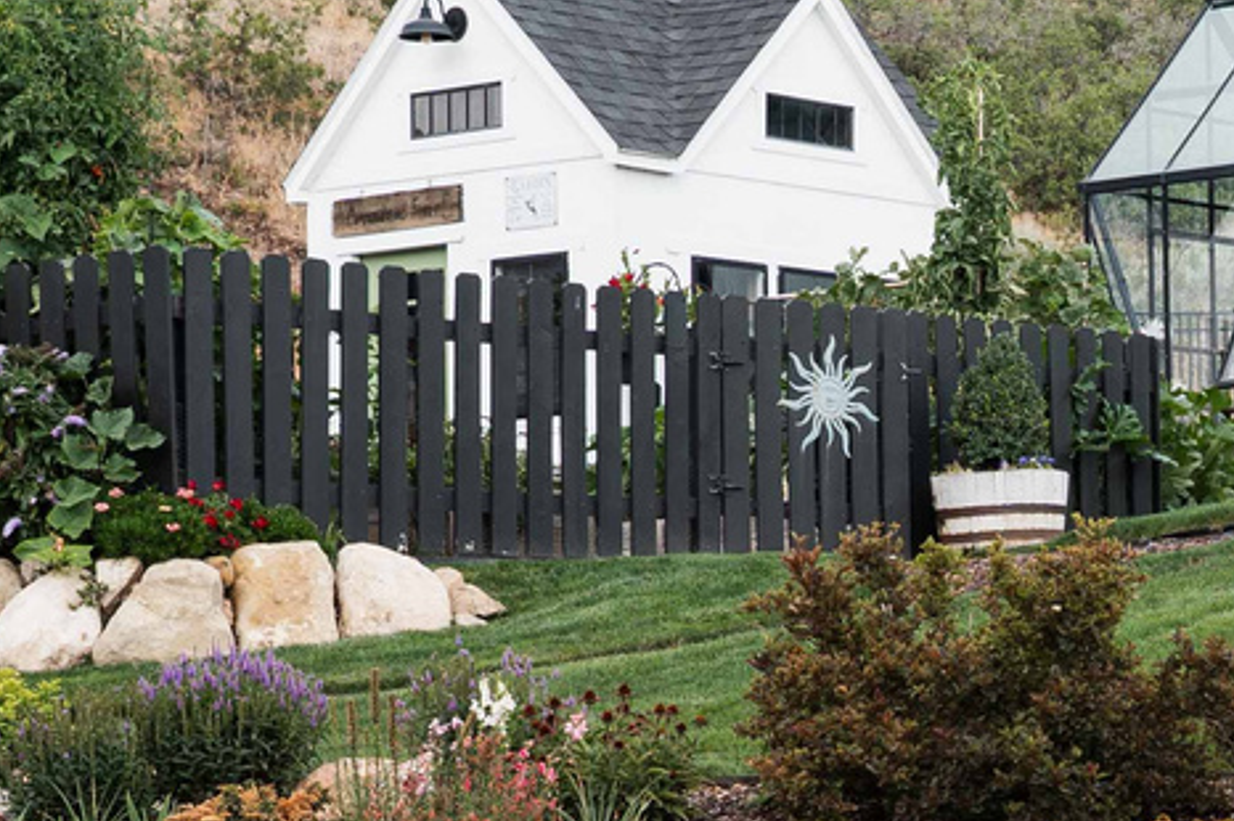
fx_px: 4761
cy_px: 730
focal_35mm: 139
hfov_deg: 14.1
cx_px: 1703
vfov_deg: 9.8
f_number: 5.6
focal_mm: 31.6
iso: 100
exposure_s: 1/125
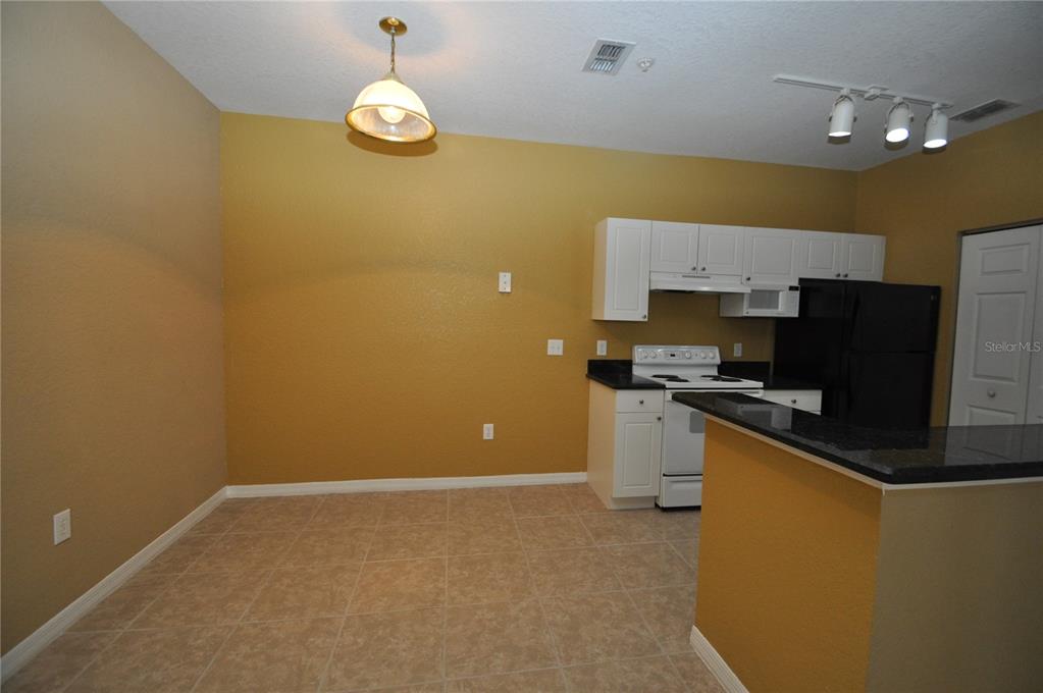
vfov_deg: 77.2
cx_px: 522
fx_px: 434
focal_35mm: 15
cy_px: 346
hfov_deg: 100.4
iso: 800
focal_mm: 10
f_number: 4
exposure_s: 1/60
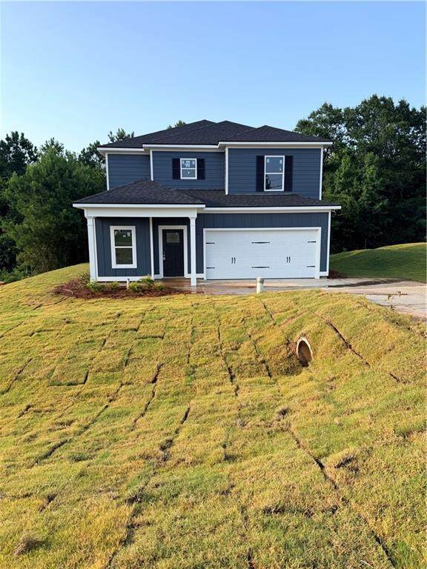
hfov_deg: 56.8
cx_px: 214
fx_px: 395
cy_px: 284
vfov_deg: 71.6
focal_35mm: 24
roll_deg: +1.0
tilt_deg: -7.9
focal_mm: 6.76
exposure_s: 1/1522
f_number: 1.78
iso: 80
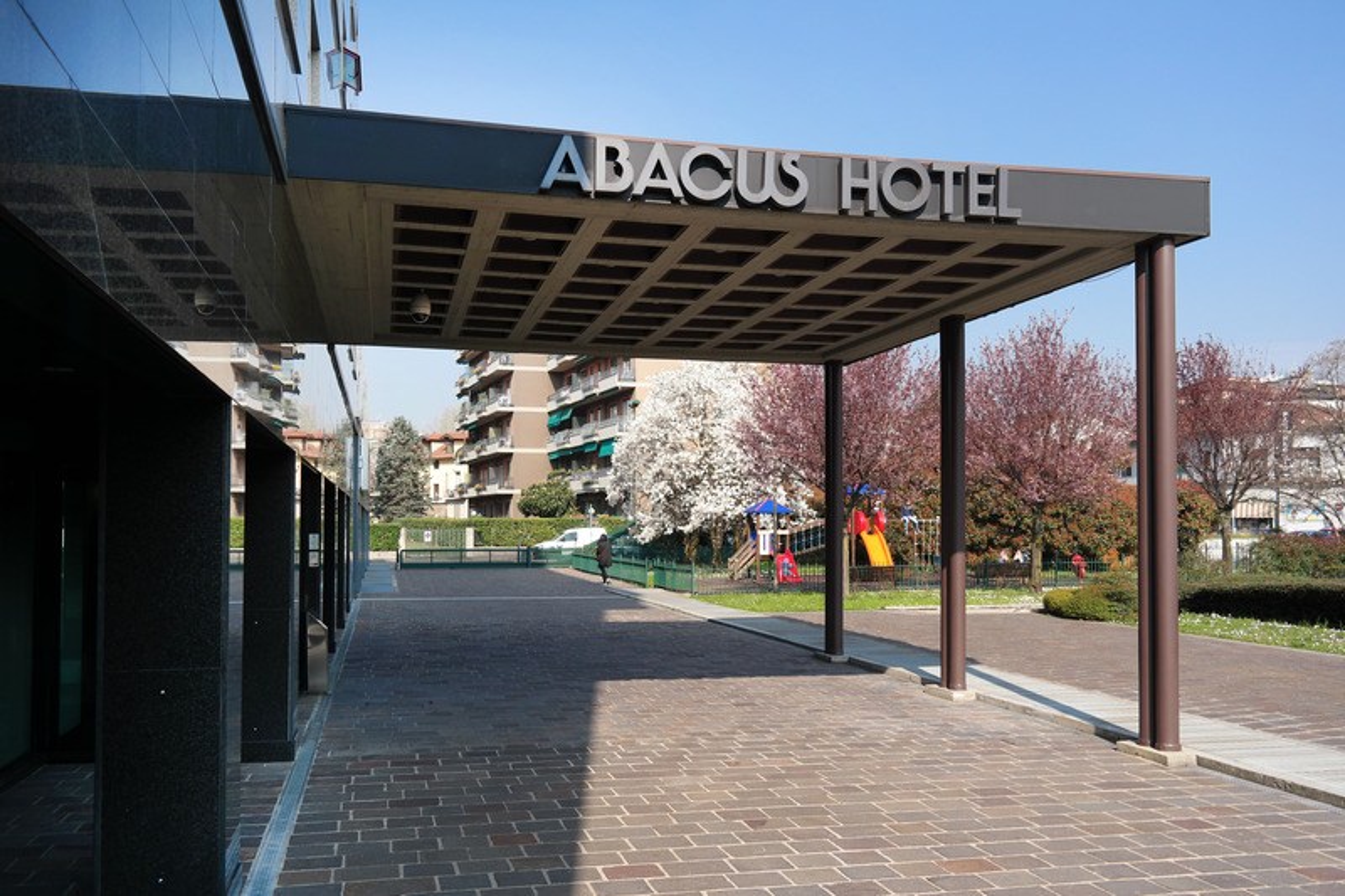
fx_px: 1195
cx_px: 672
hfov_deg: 58.7
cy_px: 448
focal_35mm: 32
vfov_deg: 41.1
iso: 100
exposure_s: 1/250
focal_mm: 21
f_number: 5.6
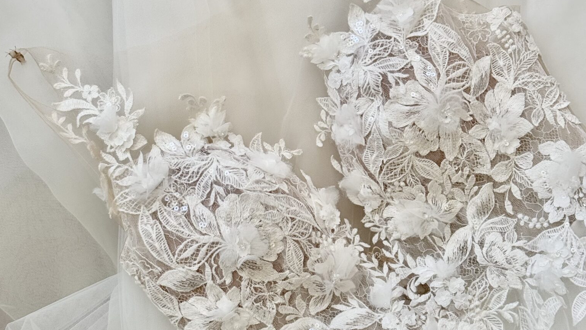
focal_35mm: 70
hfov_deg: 30.1
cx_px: 292
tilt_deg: -83.8
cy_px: 145
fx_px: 1088
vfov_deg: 17.2
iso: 64
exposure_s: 1/765
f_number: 1.78
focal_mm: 6.76
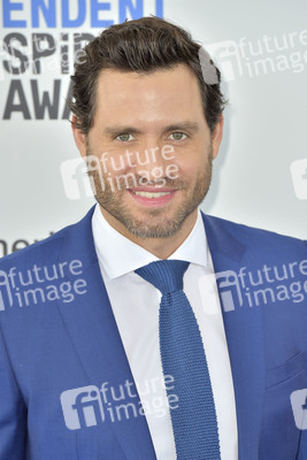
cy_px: 230
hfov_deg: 7.4
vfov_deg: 11.1
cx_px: 154
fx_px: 2364
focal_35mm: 185
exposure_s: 1/320
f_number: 6.3
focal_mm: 185
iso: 500
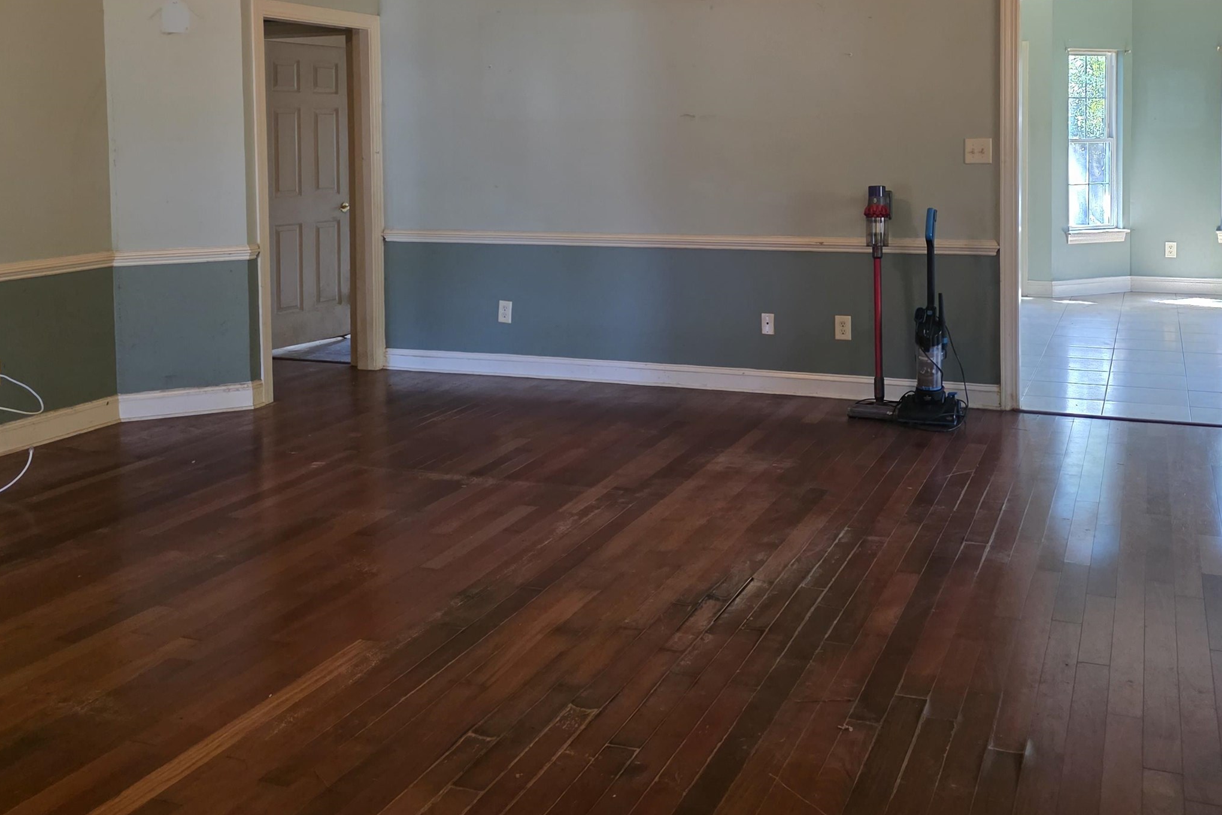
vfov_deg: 35.8
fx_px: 1222
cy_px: 175
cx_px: 677
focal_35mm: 36
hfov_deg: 53.0
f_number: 1.7
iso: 1000
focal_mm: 6.3
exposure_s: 1/120
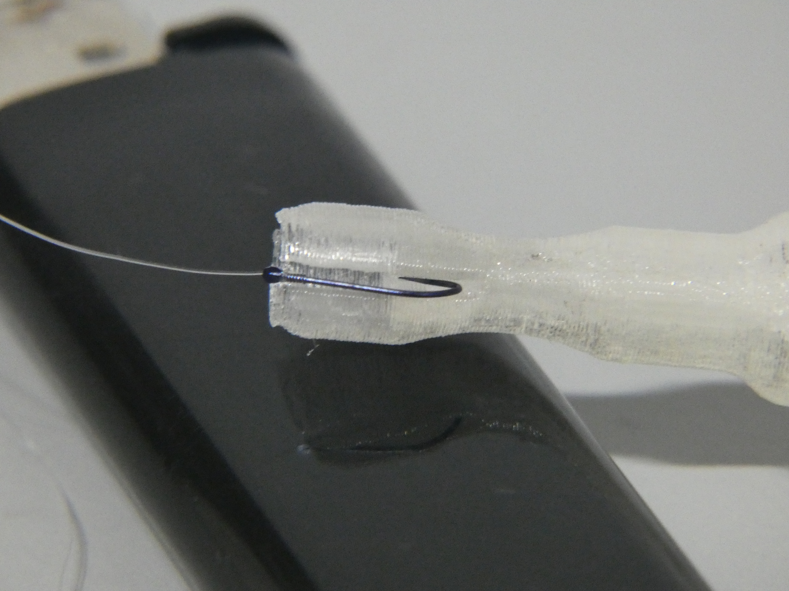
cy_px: 296
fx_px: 4559
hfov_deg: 9.9
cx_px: 394
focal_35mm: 200
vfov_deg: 7.4
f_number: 5.5
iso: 1600
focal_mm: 35.8
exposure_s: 1/25
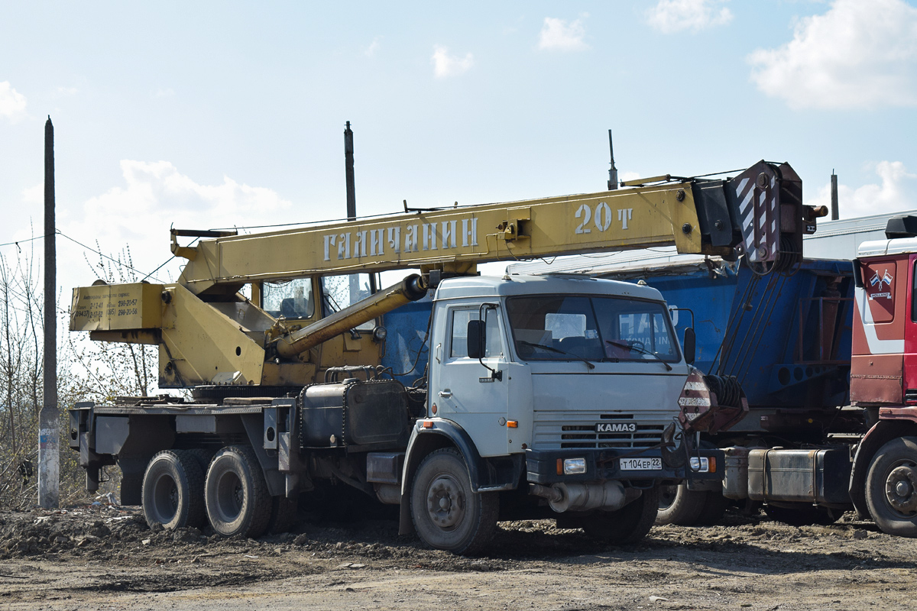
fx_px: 2101
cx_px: 458
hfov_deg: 24.6
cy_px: 306
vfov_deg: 16.6
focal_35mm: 82
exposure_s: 1/640
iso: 200
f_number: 6.3
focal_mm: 55
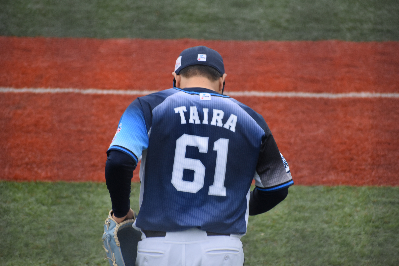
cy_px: 133
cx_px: 200
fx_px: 4987
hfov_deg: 4.6
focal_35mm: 450
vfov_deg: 3.1
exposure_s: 1/500
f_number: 6.3
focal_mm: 300
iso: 1100
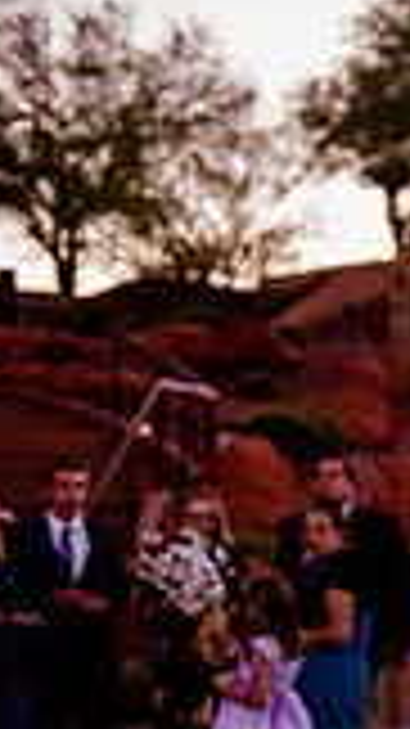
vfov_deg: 15.1
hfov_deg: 7.6
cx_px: 1144
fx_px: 2747
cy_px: 486
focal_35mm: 142
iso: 640
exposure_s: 1/320
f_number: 3.2
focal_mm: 38
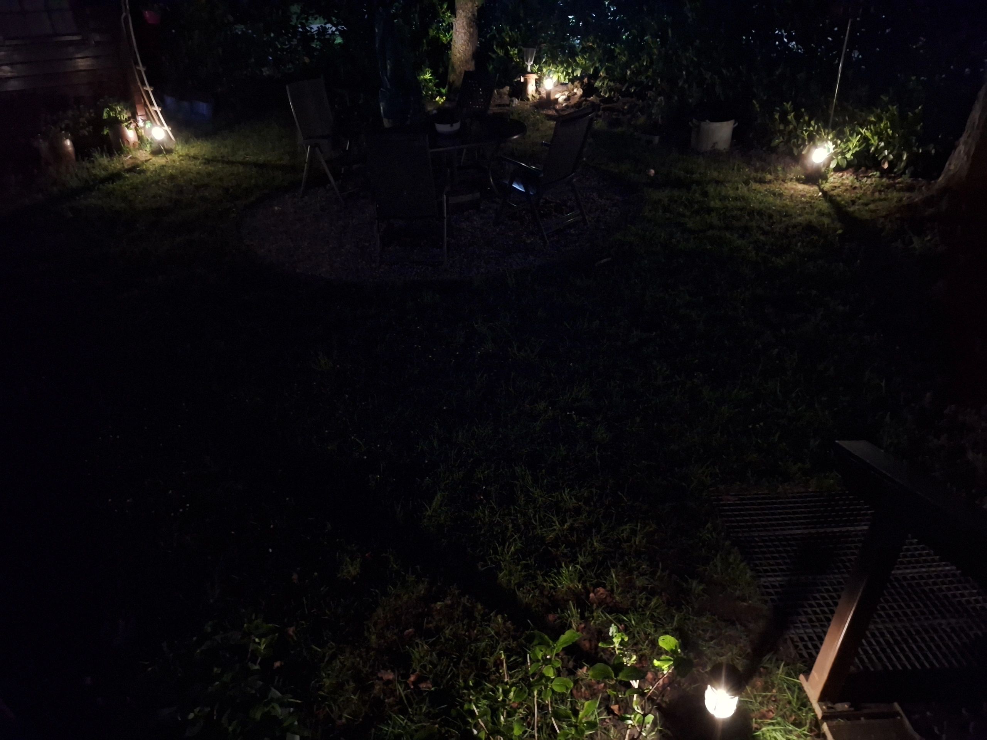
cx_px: 494
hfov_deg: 73.9
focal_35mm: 23
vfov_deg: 58.9
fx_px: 656
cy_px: 370
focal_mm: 5.54
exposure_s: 1/4
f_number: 1.8
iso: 2500
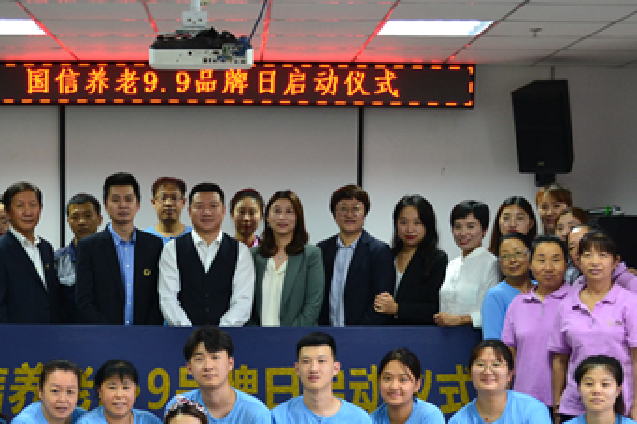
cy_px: 310
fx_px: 1309
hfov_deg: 27.2
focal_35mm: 74
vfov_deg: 18.3
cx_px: 211
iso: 800
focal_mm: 28
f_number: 5
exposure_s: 1/15
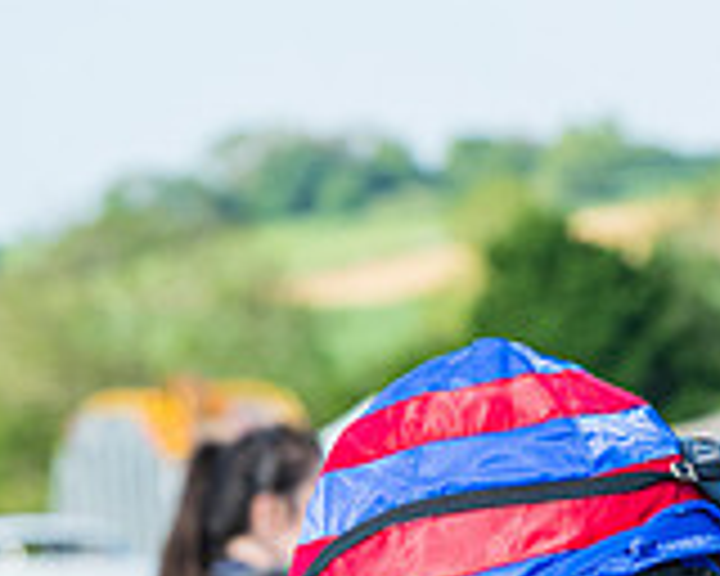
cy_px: 788
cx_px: 773
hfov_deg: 6.6
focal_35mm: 290
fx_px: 6180
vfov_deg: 5.3
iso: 800
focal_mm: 73
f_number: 4
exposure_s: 1/4000
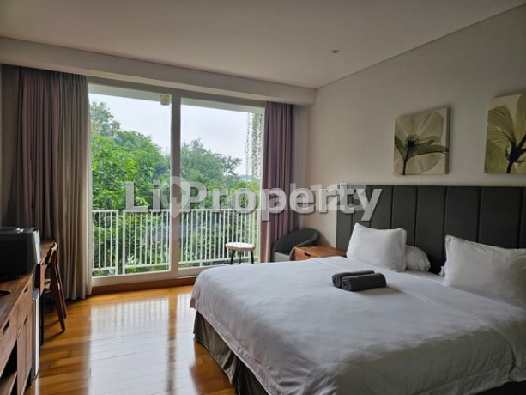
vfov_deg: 58.9
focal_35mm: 23
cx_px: 263
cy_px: 198
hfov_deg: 73.9
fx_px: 350
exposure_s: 1/100
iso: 12
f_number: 1.7
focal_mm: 6.3
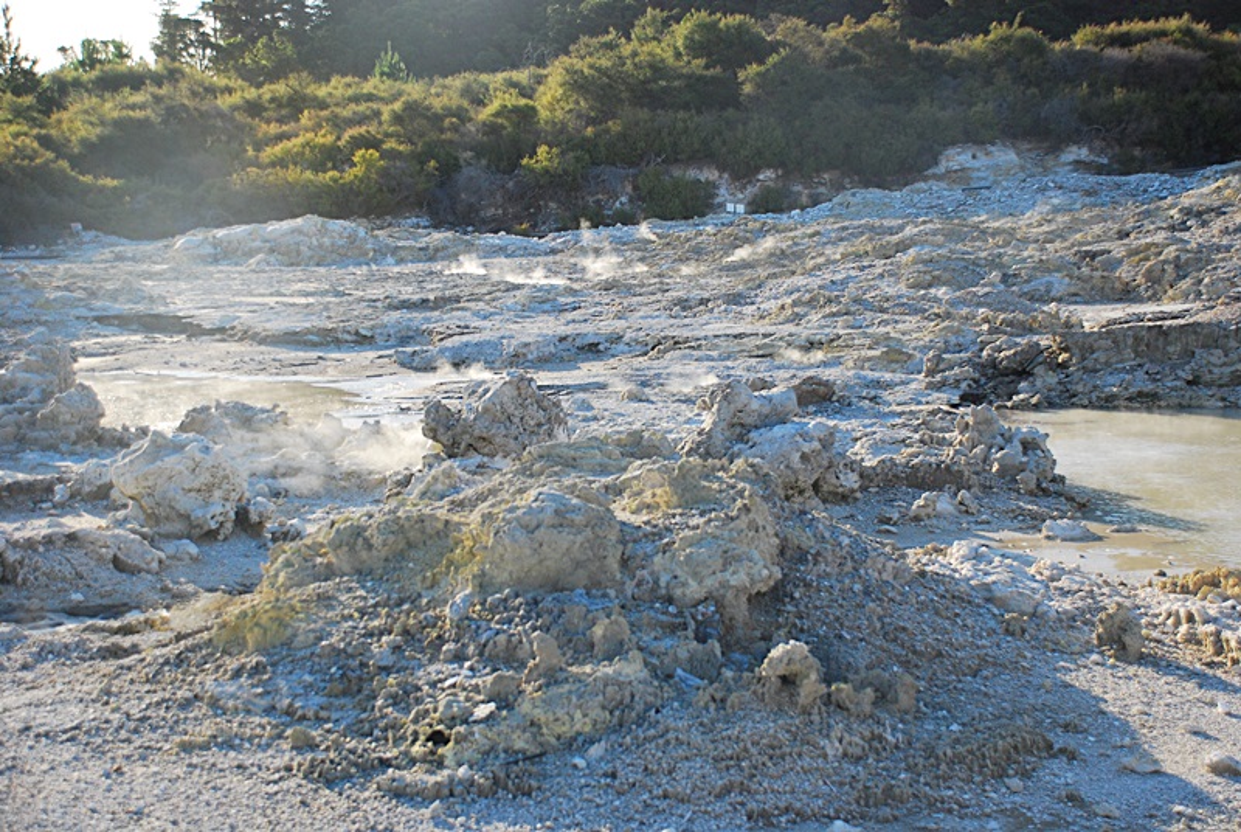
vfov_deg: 23.9
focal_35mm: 57
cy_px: 416
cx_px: 620
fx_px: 1968
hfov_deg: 35.0
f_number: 4.5
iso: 400
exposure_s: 1/1000
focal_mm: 38
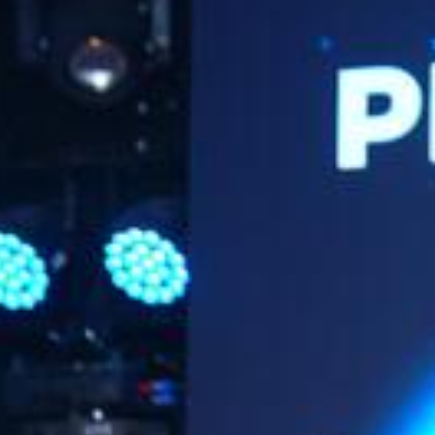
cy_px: 704
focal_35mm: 361
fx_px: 5132
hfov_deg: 4.7
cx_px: 1140
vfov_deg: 4.8
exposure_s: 1/160
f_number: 3.5
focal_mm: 70
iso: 640
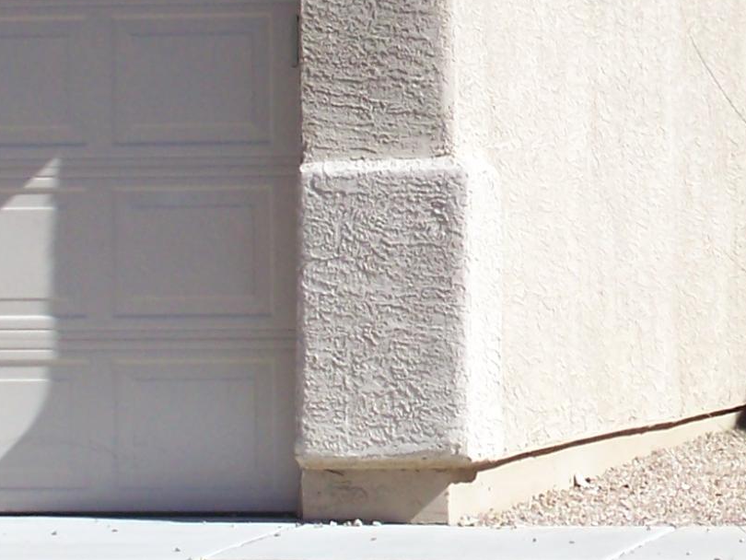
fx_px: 5109
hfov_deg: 8.3
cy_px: 66
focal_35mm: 237
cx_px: 830
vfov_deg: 6.3
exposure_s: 1/400
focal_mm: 10.7
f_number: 4.5
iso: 64
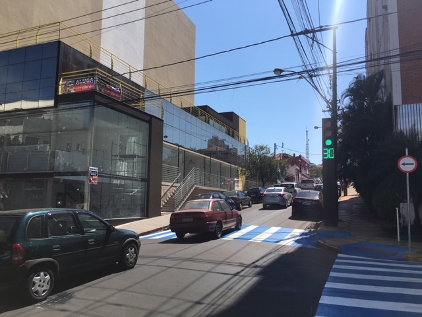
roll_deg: -0.3
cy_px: 158
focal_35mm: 29
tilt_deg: +6.2
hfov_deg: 61.7
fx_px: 354
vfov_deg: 48.2
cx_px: 211
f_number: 2.2
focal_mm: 4.15
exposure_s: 1/1972
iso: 25
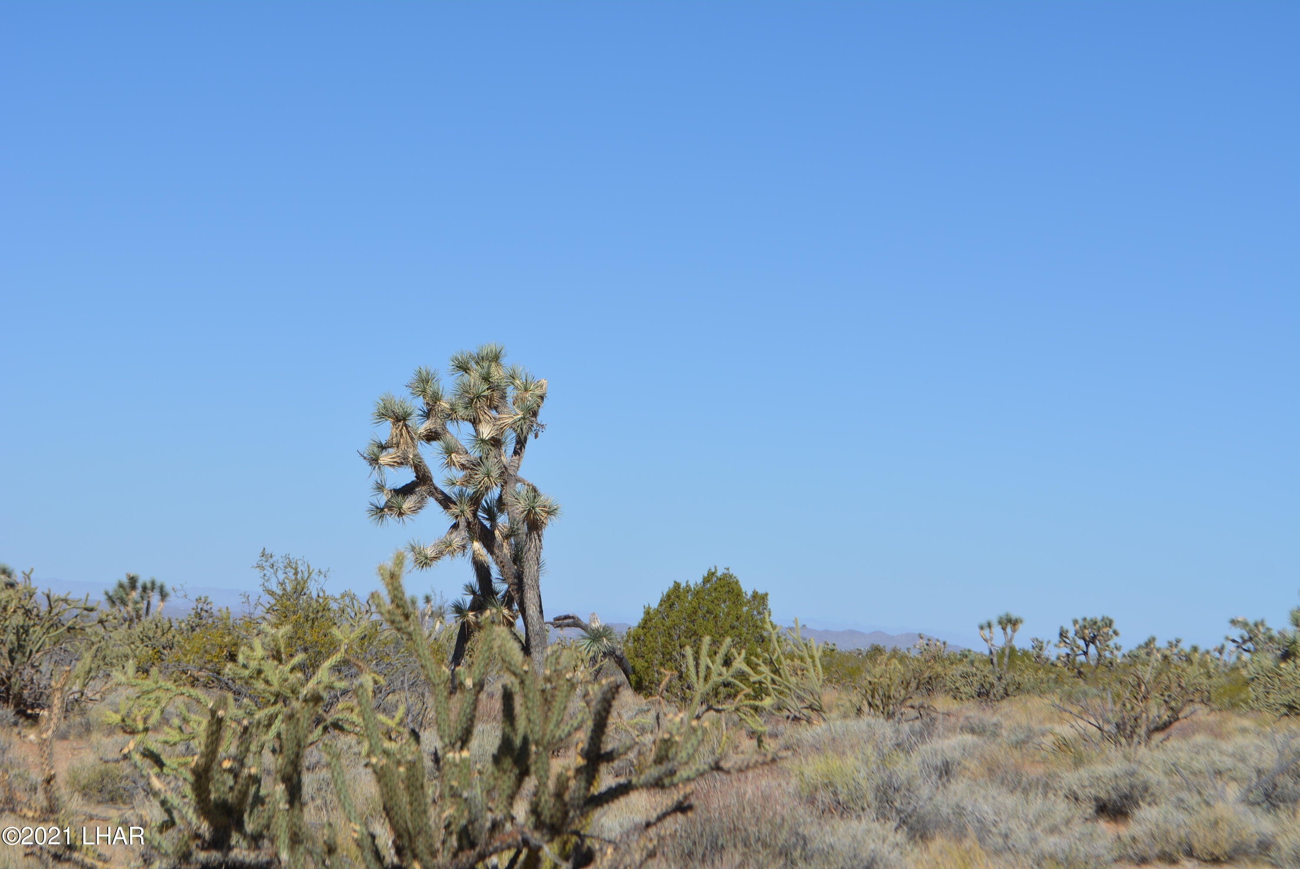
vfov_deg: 16.6
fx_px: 2981
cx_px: 650
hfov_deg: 24.6
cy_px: 434
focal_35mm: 82
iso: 100
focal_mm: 55
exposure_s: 1/320
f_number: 9
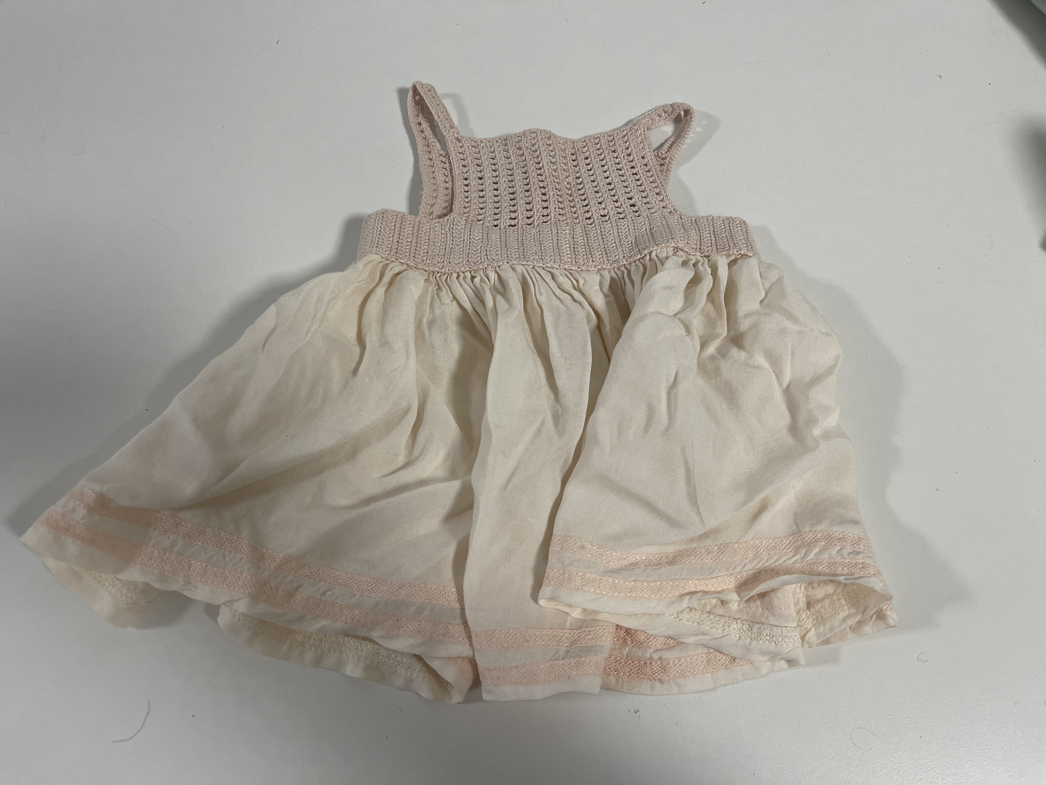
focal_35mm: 25
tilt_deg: -69.5
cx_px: 523
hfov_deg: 69.4
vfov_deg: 54.9
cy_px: 392
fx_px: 755
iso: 125
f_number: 1.6
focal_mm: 5.1
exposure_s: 1/100
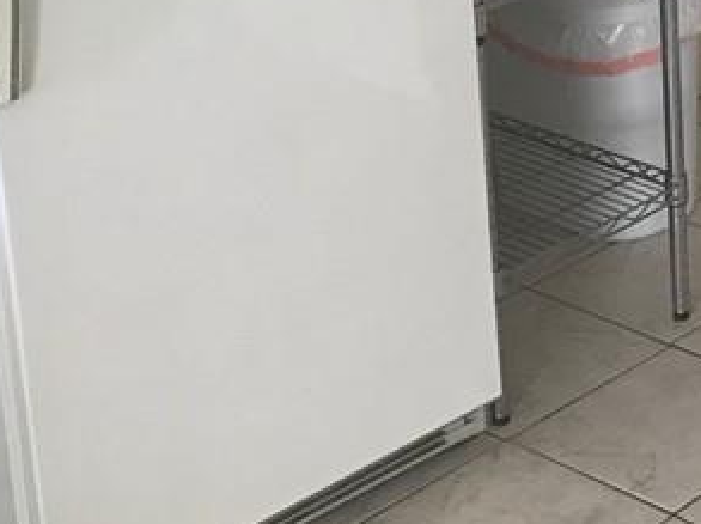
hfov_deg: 18.4
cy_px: -225
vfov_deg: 14.2
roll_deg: -0.4
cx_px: 962
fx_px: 1982
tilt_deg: -14.5
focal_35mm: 98
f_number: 1.8
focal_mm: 3.99
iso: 25
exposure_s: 1/40
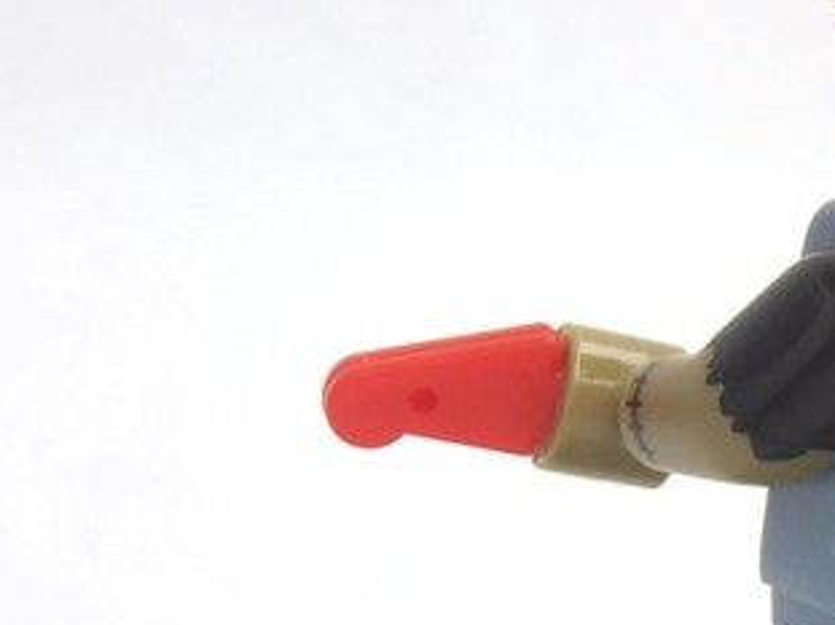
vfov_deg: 13.7
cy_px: 516
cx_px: 945
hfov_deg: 17.7
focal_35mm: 107
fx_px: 2580
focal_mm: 6.61
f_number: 3.9
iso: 80
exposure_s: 1/80
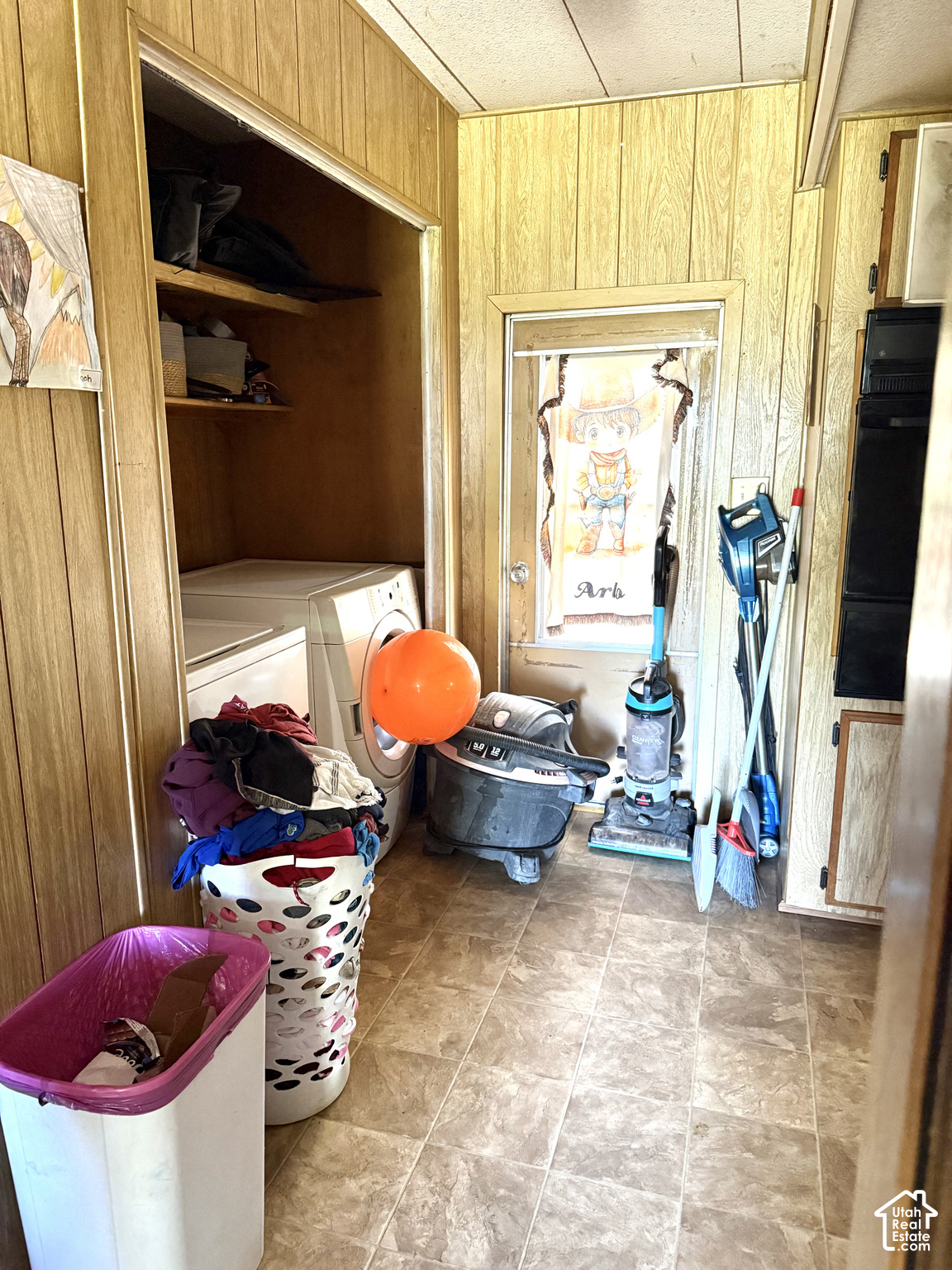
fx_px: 880
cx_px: 476
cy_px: 635
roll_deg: +0.6
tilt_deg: -11.3
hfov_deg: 56.8
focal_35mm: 24
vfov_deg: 71.6
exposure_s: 1/60
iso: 800
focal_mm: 6.76
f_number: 1.78
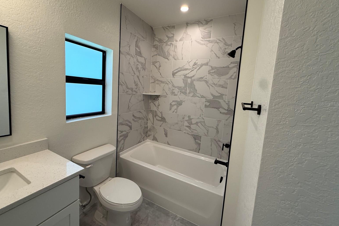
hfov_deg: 100.4
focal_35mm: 15
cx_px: 165
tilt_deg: -6.4
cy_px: 104
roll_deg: -3.5
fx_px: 141
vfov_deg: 77.2
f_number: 2.2
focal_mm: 2.22
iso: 160
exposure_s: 1/120
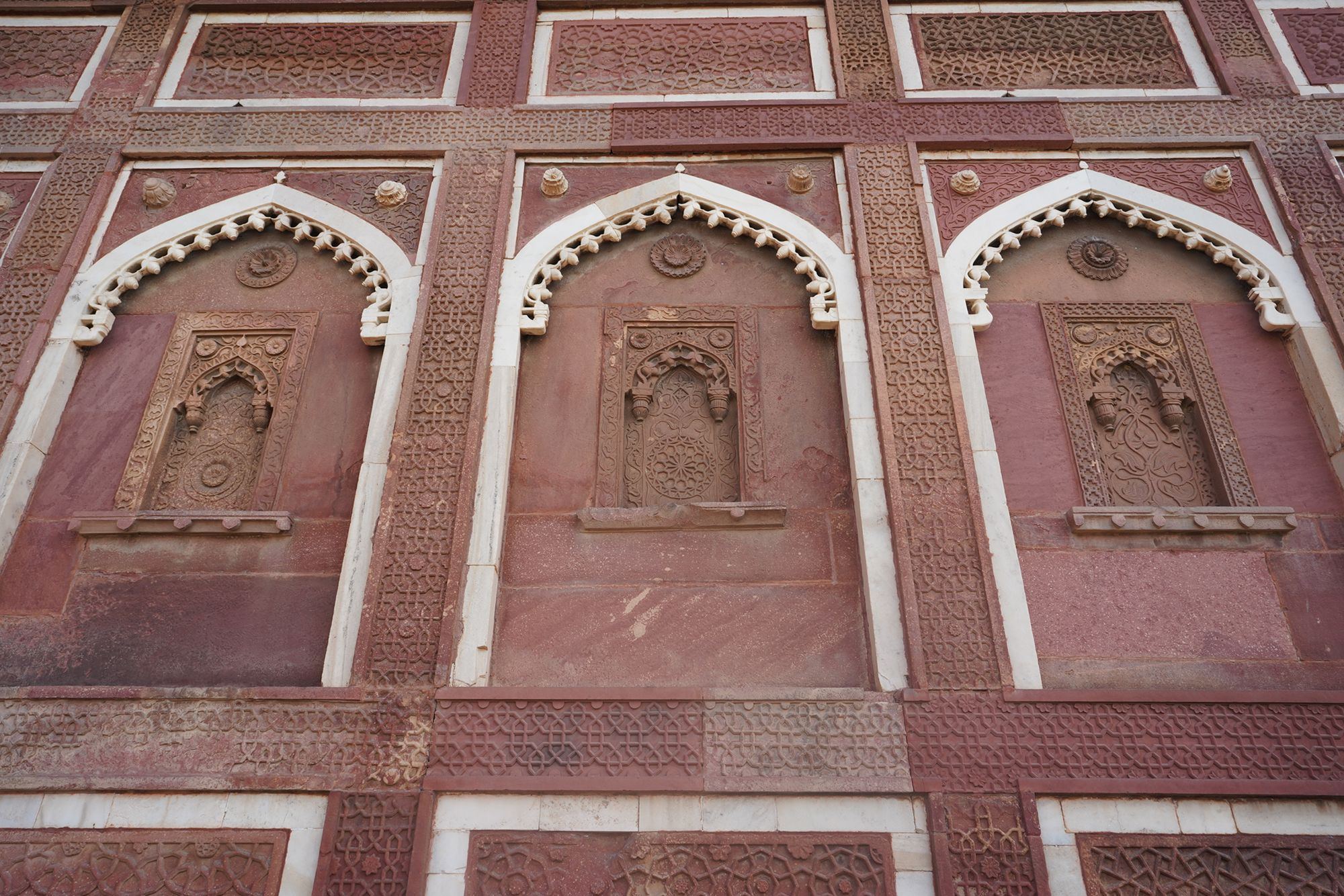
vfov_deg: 53.1
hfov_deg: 73.7
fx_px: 896
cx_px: 672
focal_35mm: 24
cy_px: 448
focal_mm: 24
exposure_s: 1/100
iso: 250
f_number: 11
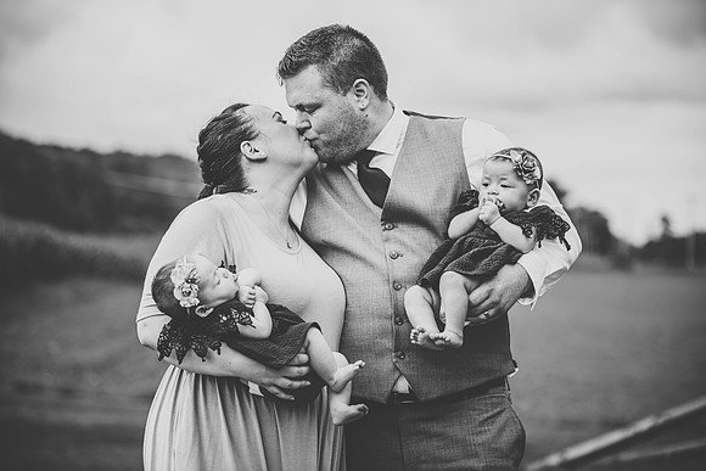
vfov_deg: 13.7
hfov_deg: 20.4
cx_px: 353
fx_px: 1961
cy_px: 236
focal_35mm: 100
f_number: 2.8
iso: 200
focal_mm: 100
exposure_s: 1/1600
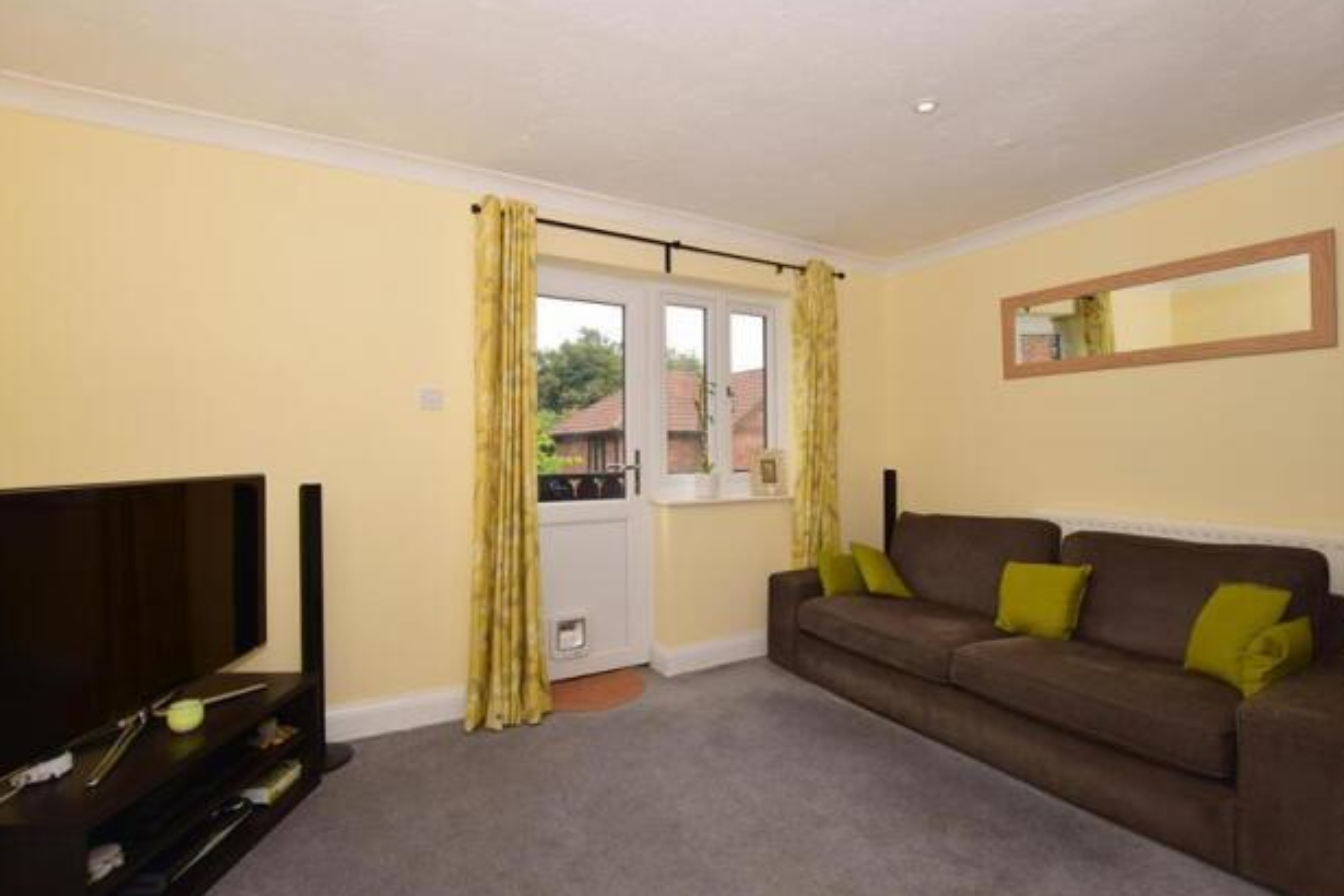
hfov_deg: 96.7
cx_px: 695
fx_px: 597
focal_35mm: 16
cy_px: 453
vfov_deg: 73.7
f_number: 7.1
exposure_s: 1/160
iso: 200
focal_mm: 10
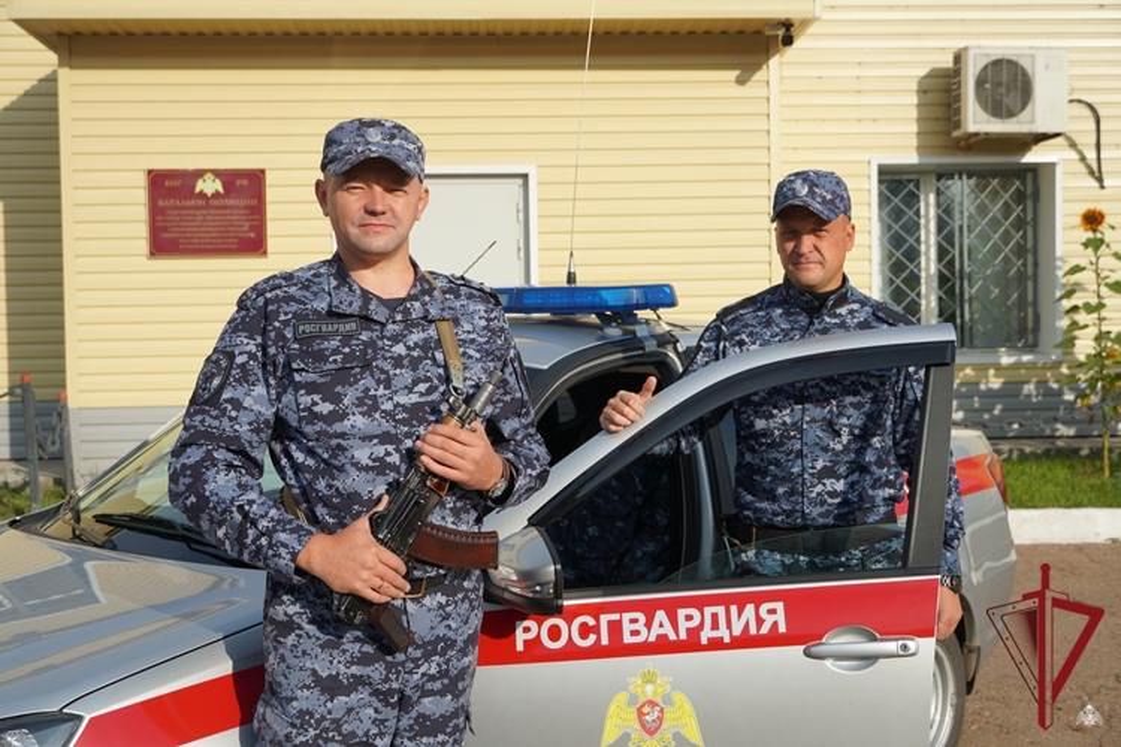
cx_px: 560
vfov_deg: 28.1
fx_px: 1495
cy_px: 374
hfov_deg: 41.1
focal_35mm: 48
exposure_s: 1/800
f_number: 4.5
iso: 100
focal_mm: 32
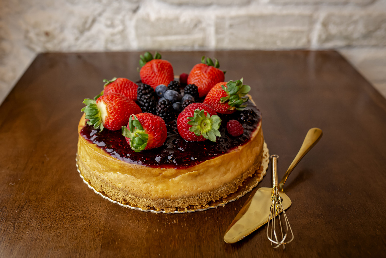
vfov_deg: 37.9
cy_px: 129
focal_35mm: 35
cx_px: 193
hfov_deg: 54.4
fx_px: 375
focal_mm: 35
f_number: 3.5
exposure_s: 1/160
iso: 800
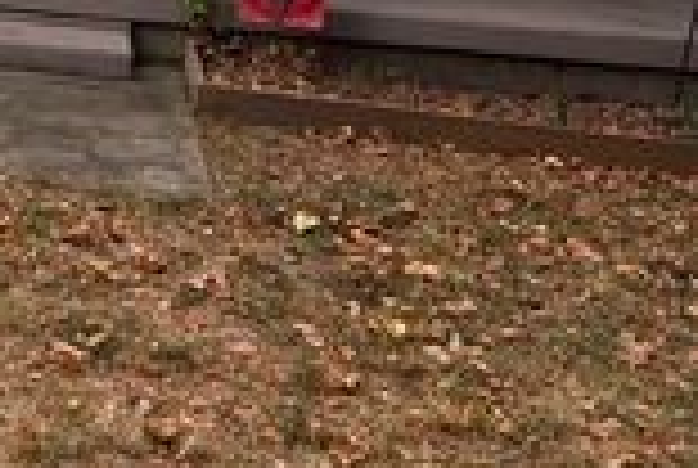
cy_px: -250
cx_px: -396
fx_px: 1690
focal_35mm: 87
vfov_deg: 14.6
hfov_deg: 19.7
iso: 40
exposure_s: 1/195
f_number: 1.6
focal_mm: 5.96
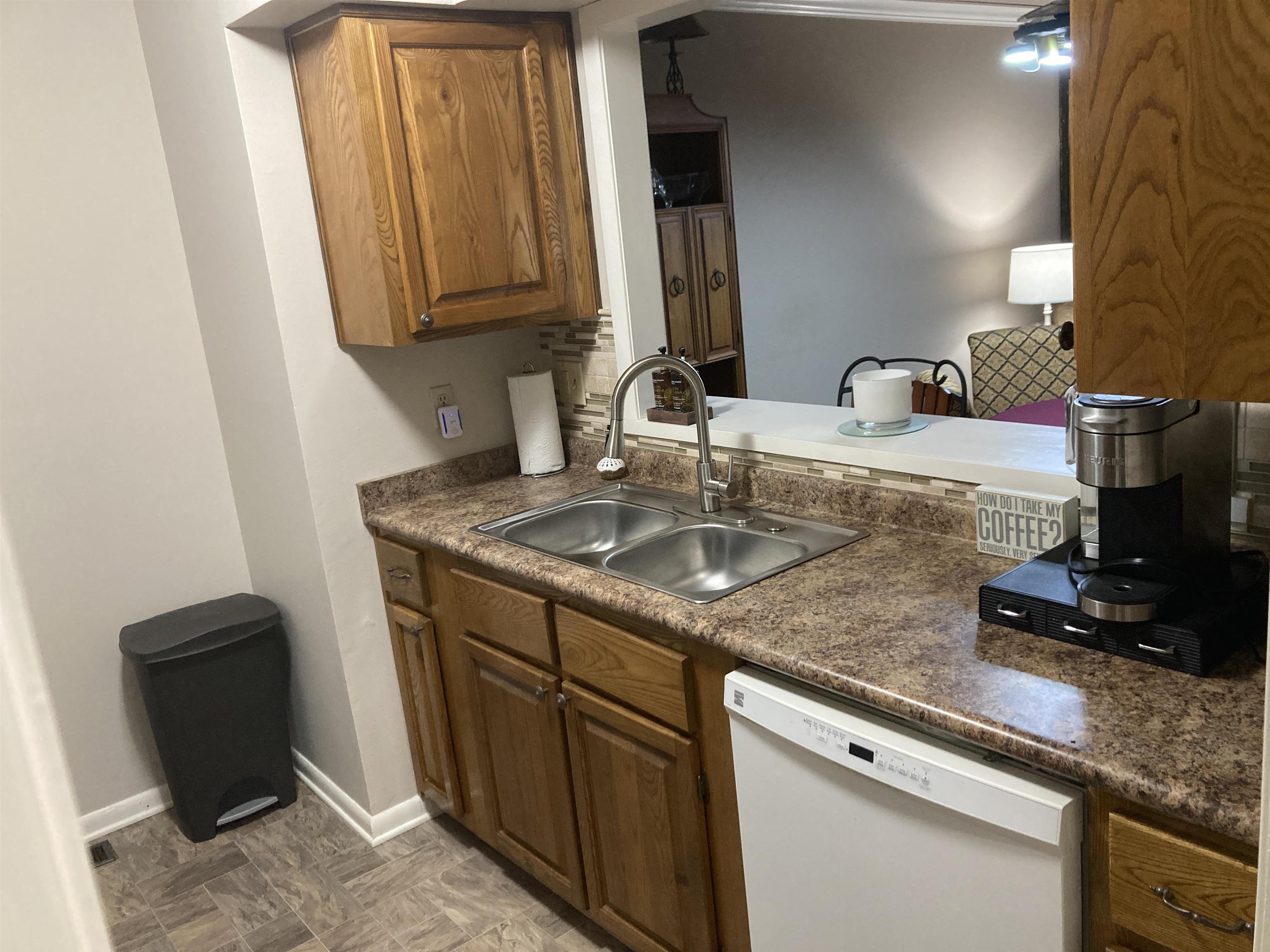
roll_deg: +5.7
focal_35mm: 28
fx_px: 1027
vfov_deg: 49.7
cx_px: 635
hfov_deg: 63.4
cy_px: 476
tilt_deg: -13.4
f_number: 1.8
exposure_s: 1/60
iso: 250
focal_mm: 3.99
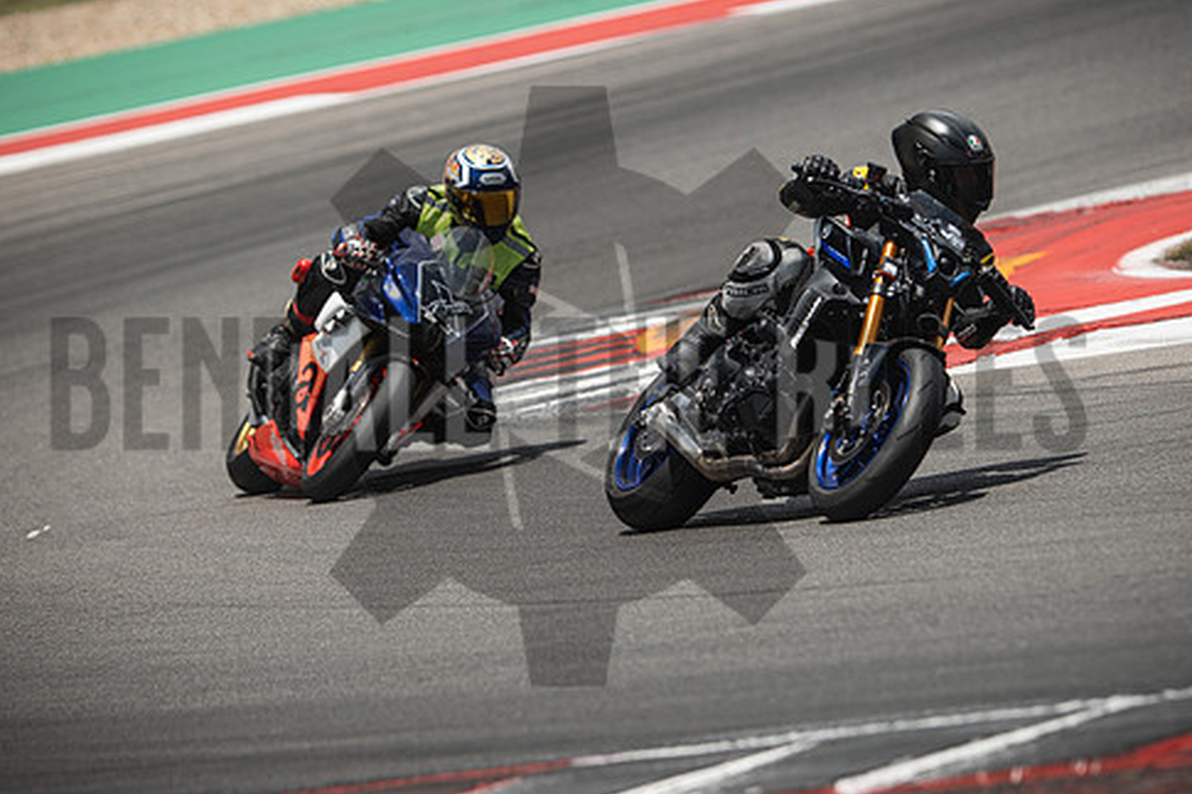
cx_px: 568
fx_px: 11882
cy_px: 387
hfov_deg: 5.7
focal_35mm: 359
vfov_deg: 3.8
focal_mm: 200
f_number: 2.8
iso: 125
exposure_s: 1/2000
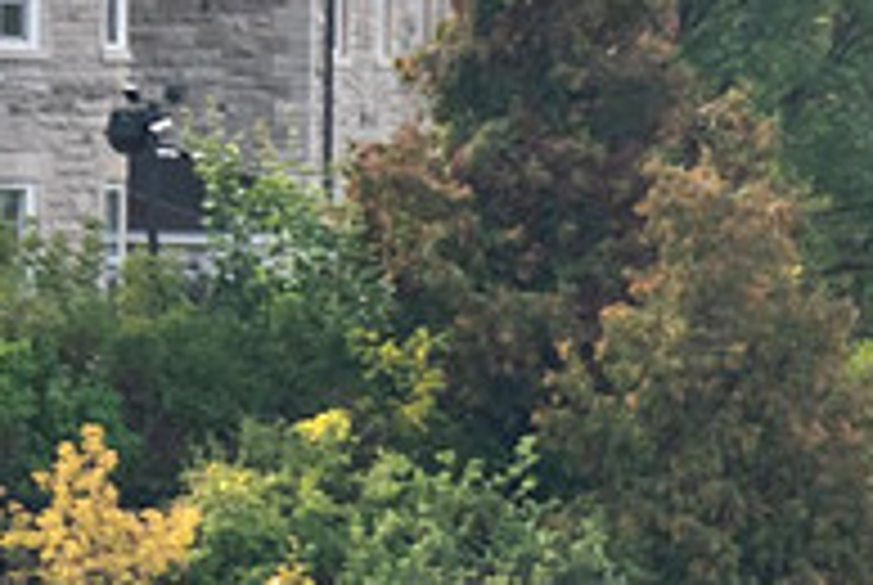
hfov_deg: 1.5
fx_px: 32374
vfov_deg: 1.0
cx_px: -421
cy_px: -184
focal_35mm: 1333
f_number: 6.3
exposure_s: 1/500
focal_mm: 250
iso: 800
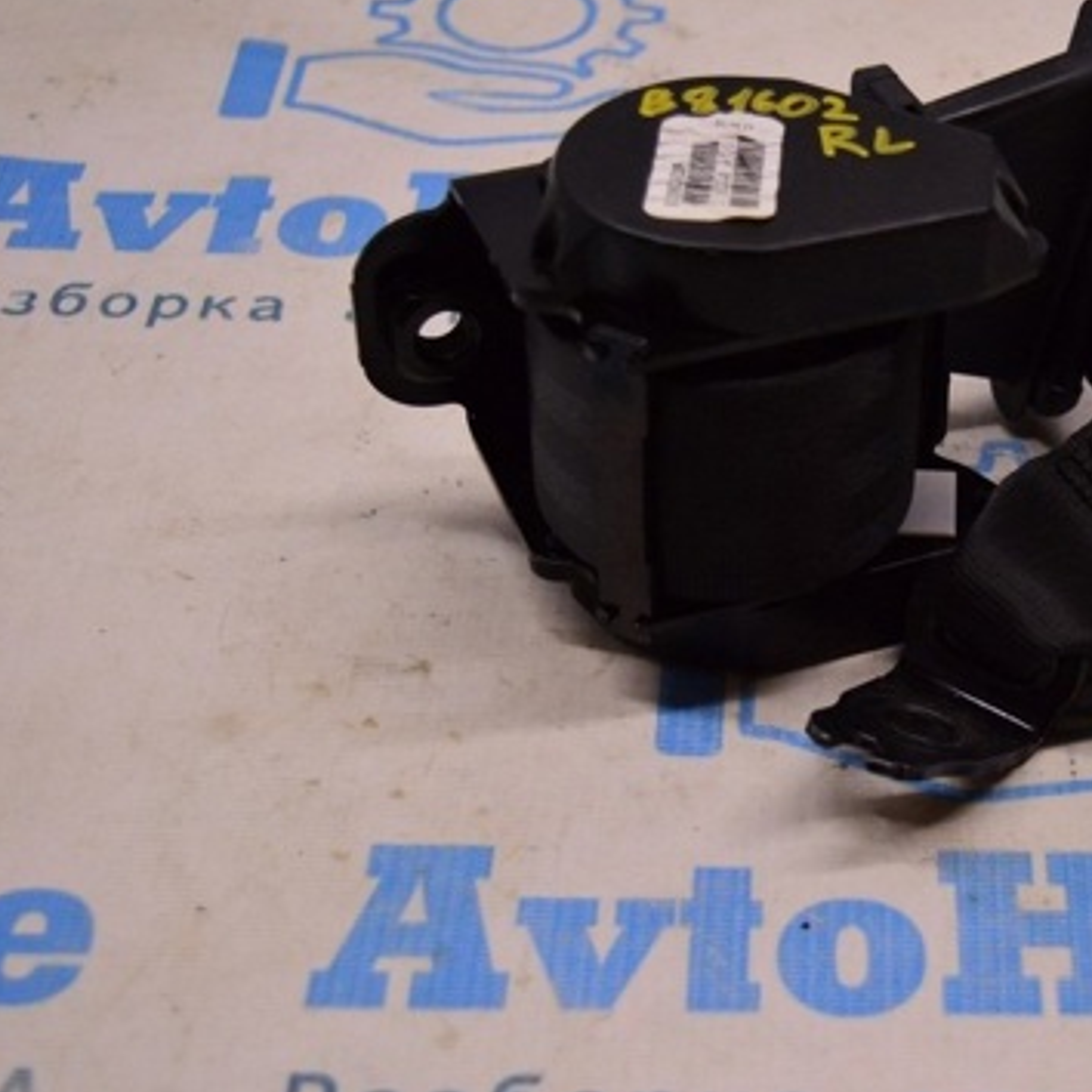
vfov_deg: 25.0
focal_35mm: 69
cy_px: 563
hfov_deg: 24.6
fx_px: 2463
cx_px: 873
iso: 1600
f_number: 4.2
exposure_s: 1/400
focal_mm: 30
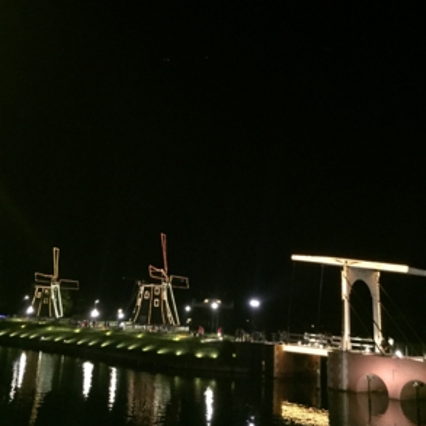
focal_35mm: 35
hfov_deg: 47.2
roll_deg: -2.7
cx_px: 209
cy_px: 183
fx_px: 487
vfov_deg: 47.1
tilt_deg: +15.7
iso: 500
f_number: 2.2
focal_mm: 4.15
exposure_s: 1/15
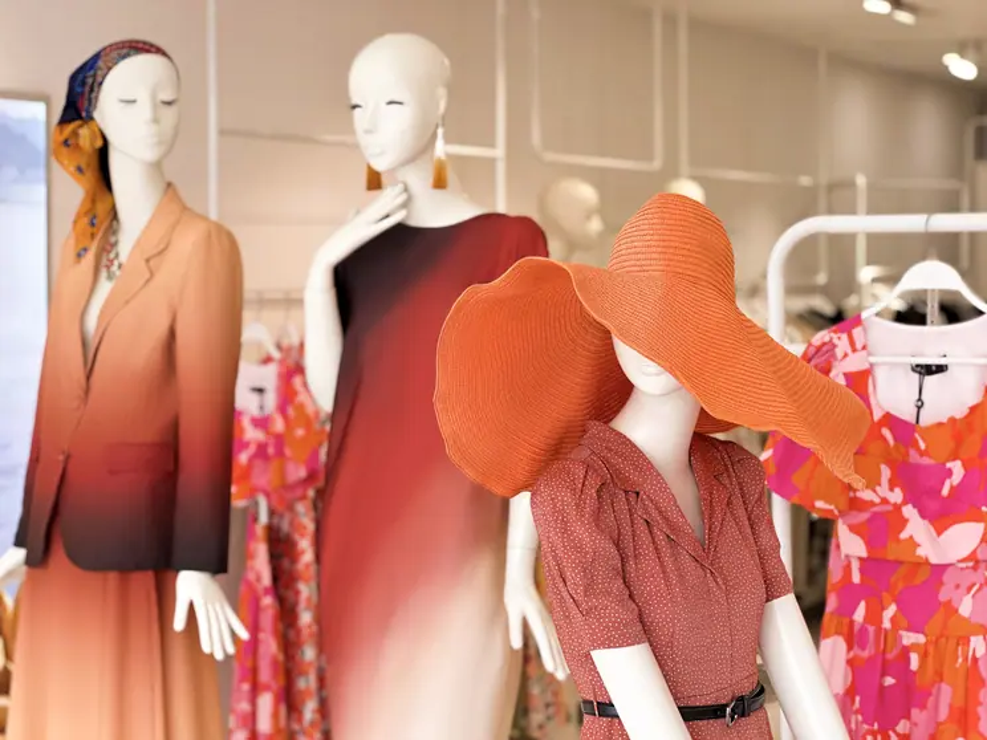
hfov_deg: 25.3
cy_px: 370
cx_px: 494
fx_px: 2195
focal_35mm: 77
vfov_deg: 19.1
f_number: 2.8
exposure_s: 1/100
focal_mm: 9
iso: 250
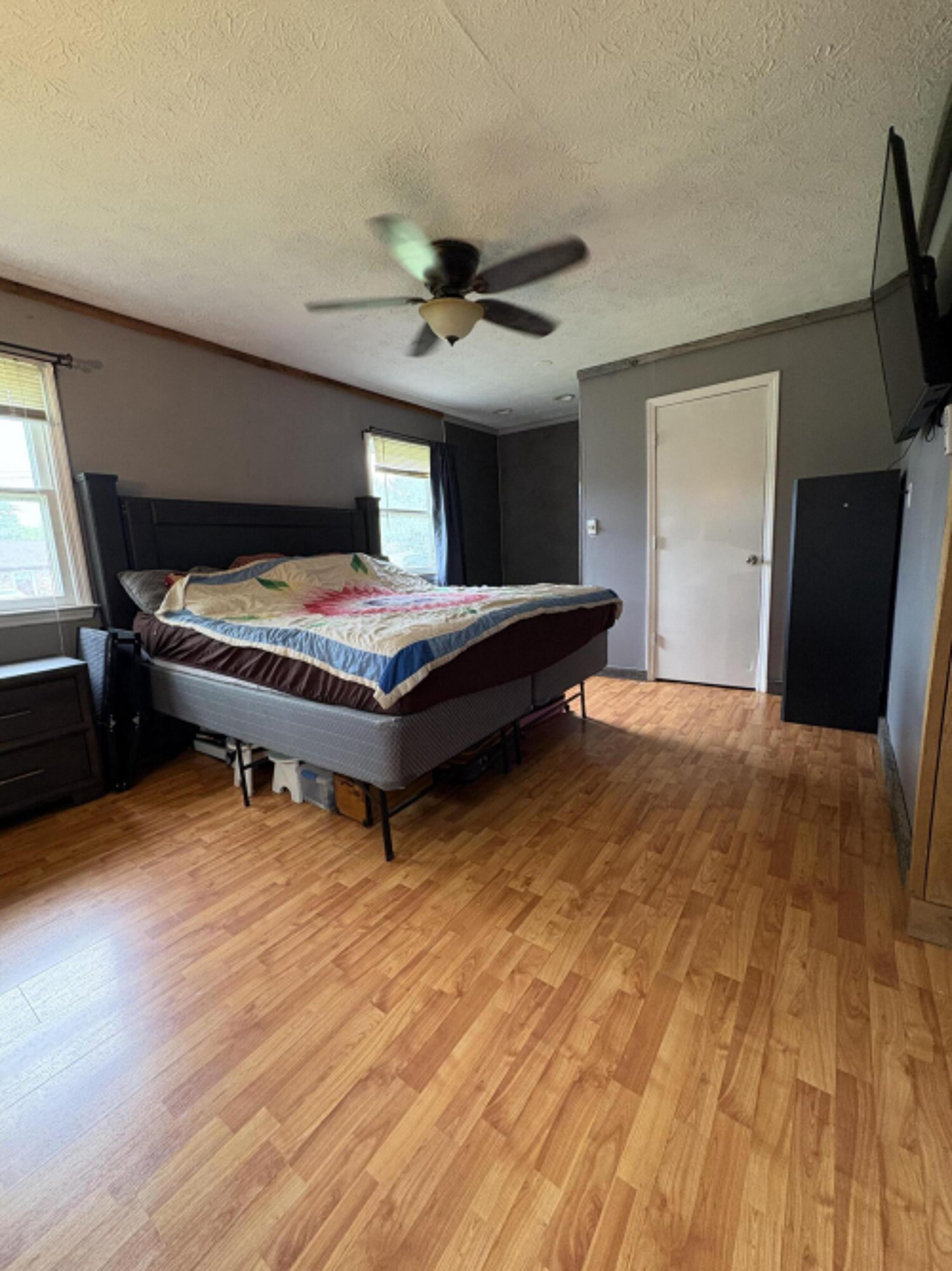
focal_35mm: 14
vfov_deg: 102.1
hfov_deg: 85.7
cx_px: 476
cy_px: 636
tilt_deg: -8.7
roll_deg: +2.9
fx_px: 514
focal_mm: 2.22
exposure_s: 1/60
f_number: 2.2
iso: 400
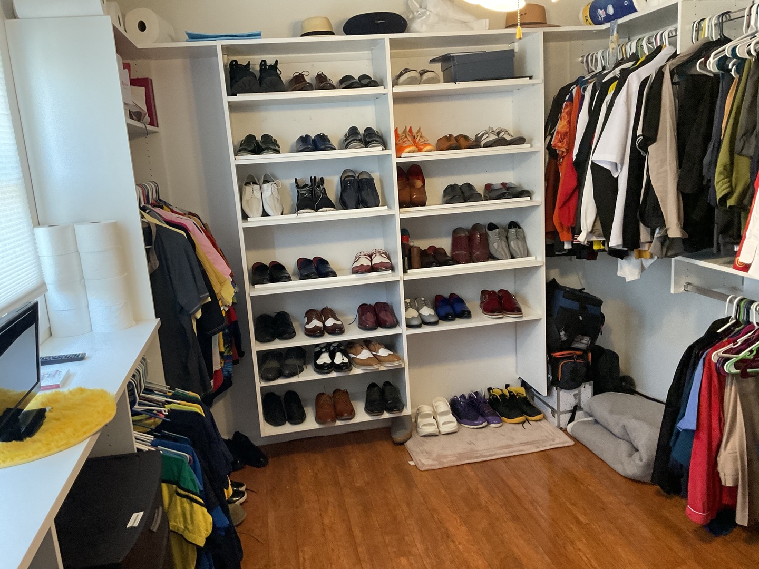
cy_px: 284
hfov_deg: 61.7
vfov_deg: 48.2
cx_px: 380
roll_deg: +3.9
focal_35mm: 29
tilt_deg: -11.7
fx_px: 636
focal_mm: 3
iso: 250
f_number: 1.8
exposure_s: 1/60
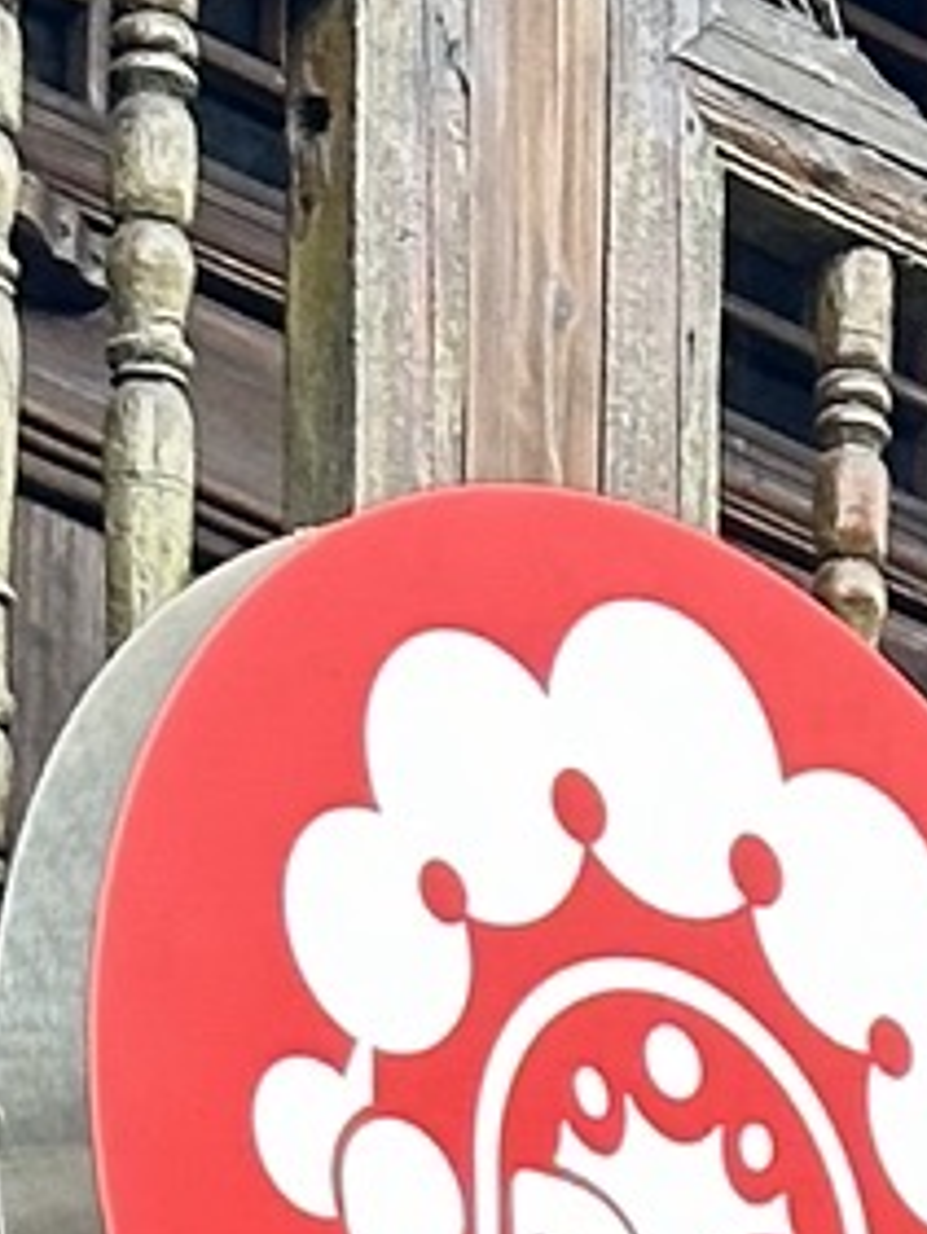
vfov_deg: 5.6
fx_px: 12202
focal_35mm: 342
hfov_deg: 4.1
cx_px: 3216
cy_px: 3052
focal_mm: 6.86
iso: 80
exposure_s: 1/172
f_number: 1.78
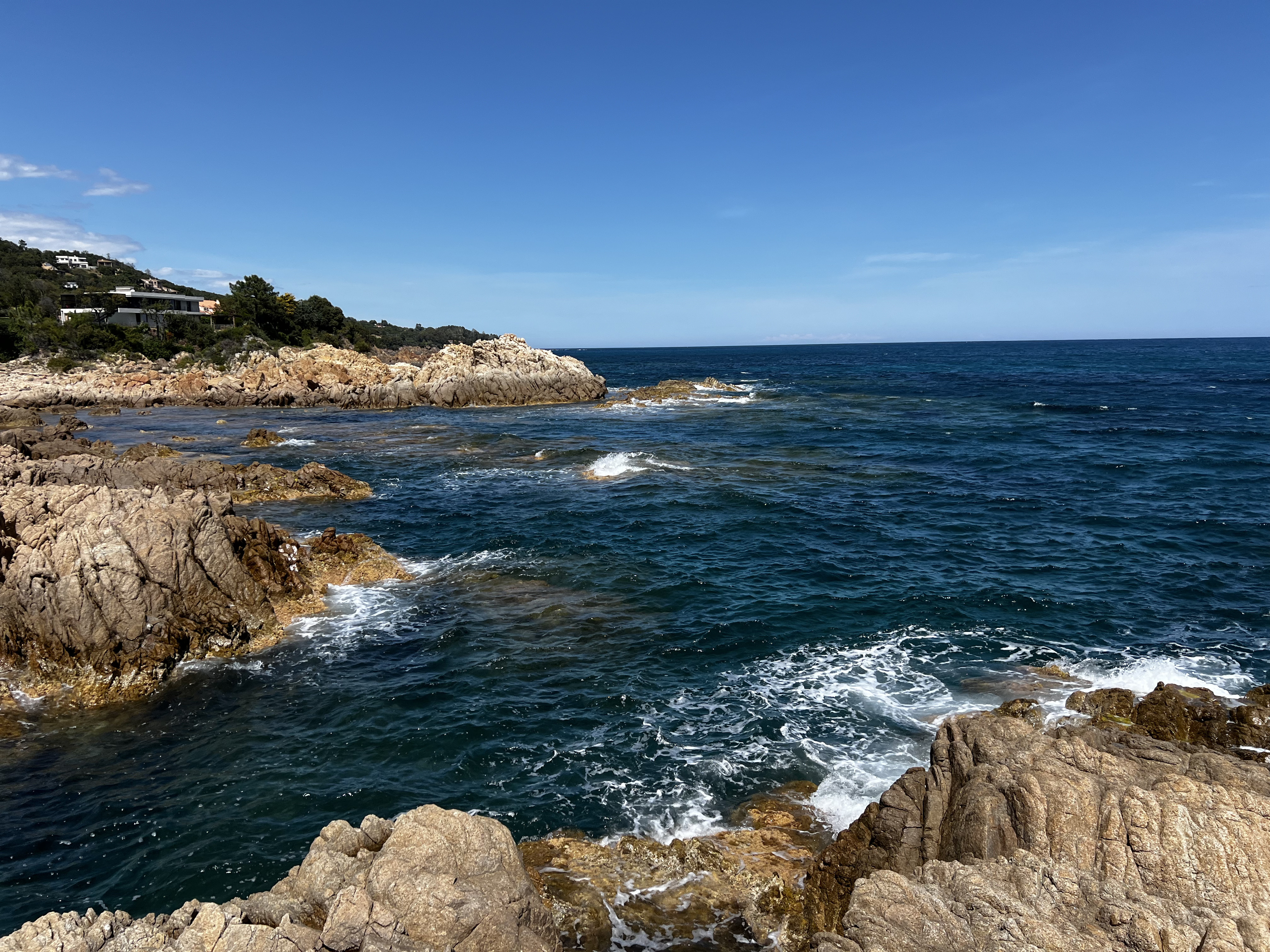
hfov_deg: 67.3
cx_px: 635
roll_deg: +1.1
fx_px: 954
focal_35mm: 26
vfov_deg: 53.1
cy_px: 476
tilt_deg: -8.7
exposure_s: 1/4831
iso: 50
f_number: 1.5
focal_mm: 5.7
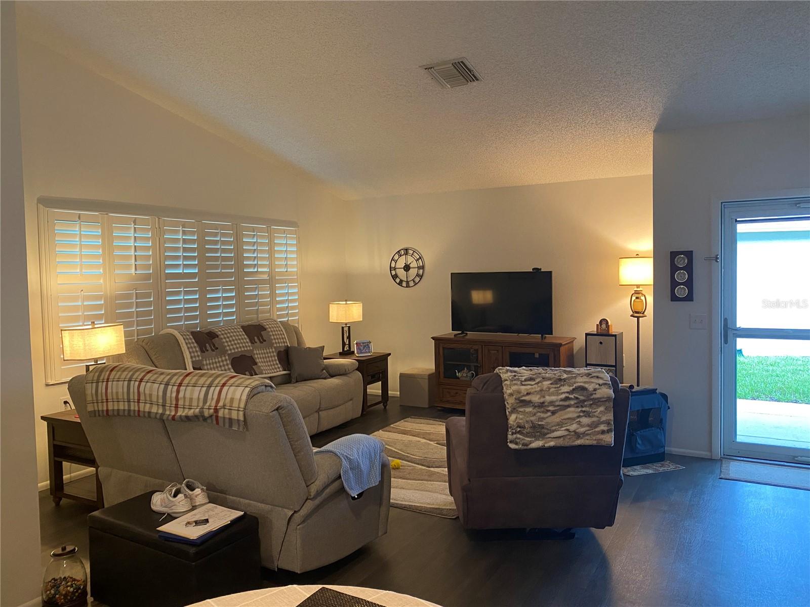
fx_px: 608
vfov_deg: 53.1
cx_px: 405
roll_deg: +1.0
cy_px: 304
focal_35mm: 26
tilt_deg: -3.3
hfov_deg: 67.3
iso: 250
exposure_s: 1/60
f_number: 1.8
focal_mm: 4.25
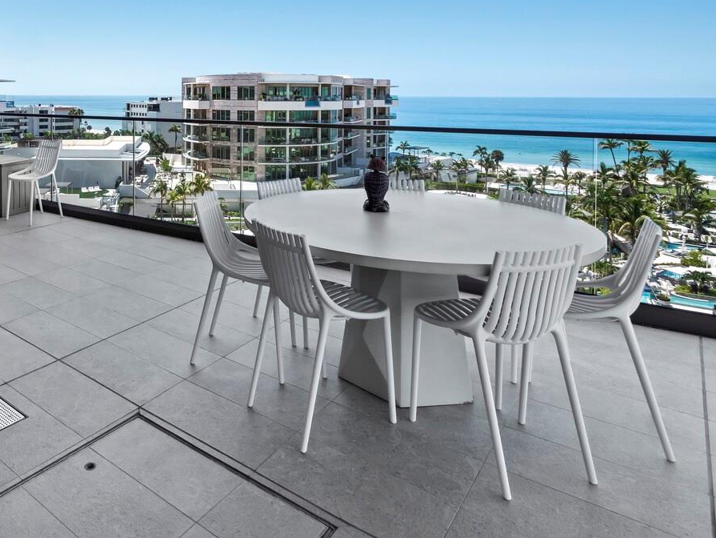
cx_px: 156
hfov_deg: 64.1
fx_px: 517
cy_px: 92
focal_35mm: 25
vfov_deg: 50.8
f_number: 11
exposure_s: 1/60
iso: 320
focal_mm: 7
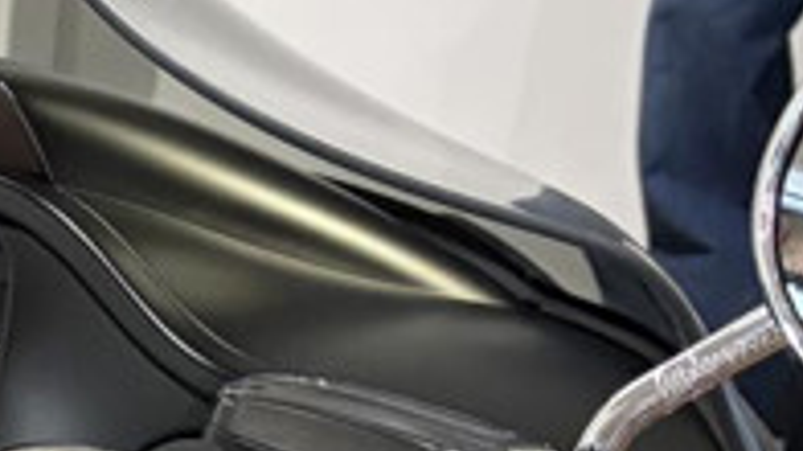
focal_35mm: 154
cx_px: -678
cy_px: 882
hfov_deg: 12.6
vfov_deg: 7.6
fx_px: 3277
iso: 400
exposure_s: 1/40
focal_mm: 5.96
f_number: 1.6
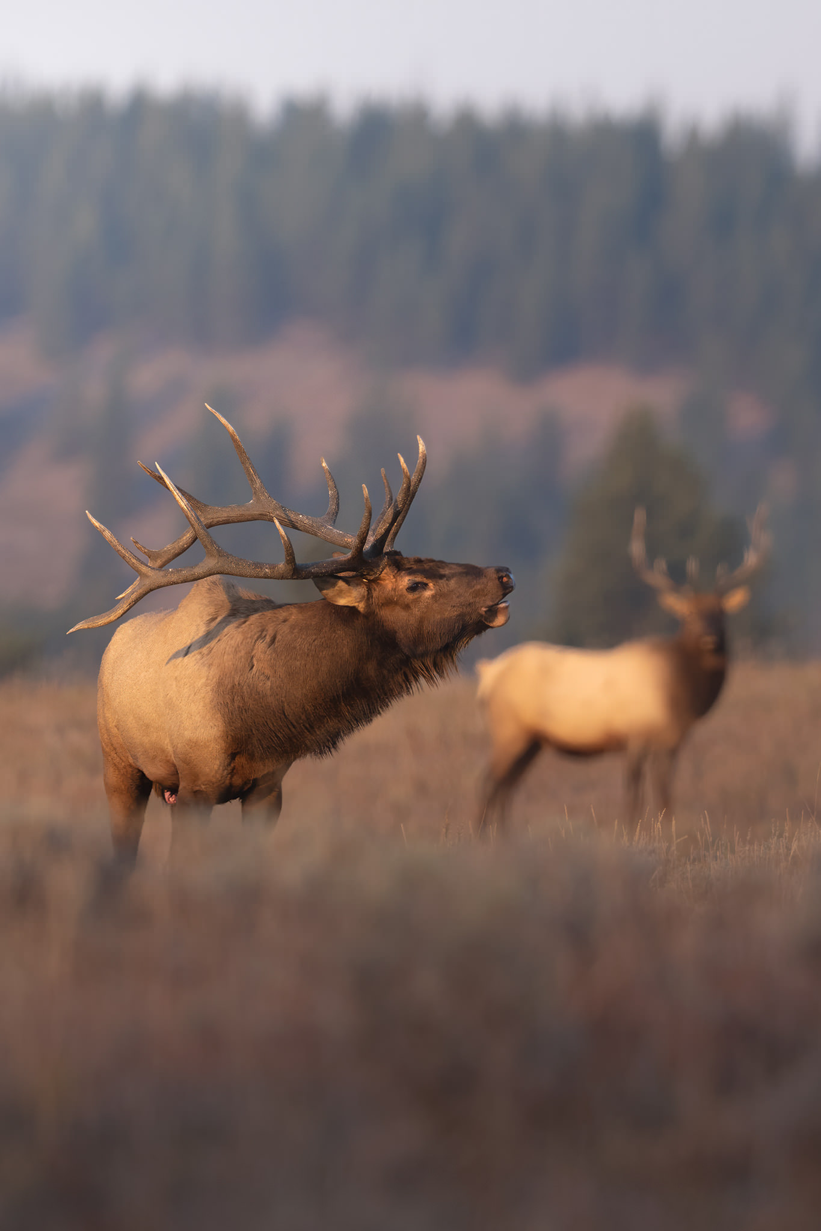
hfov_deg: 1.6
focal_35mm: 840
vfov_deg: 2.5
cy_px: 616
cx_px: 410
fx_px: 28738
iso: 500
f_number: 5.6
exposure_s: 1/640
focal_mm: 560
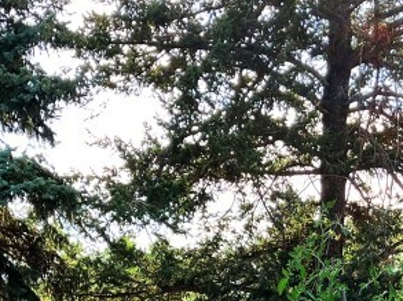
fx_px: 1140
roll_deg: +2.3
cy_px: 489
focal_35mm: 98
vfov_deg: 13.9
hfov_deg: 19.9
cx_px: 319
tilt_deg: -7.7
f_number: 1.8
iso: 32
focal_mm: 3.99
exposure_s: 1/217
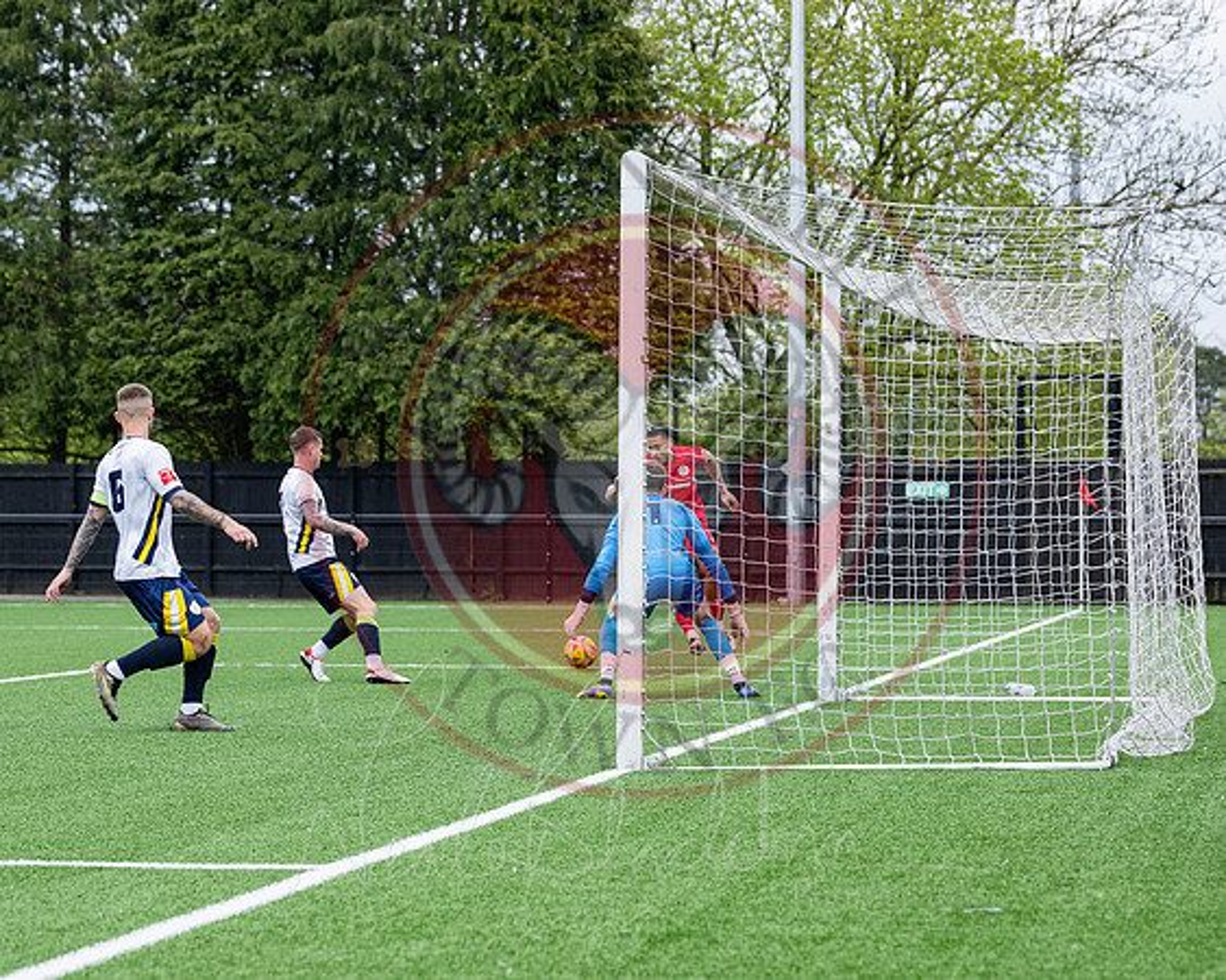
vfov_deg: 12.7
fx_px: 4404
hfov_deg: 15.8
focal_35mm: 121
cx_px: 696
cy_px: 385
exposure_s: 1/2000
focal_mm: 86
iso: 500
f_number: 4
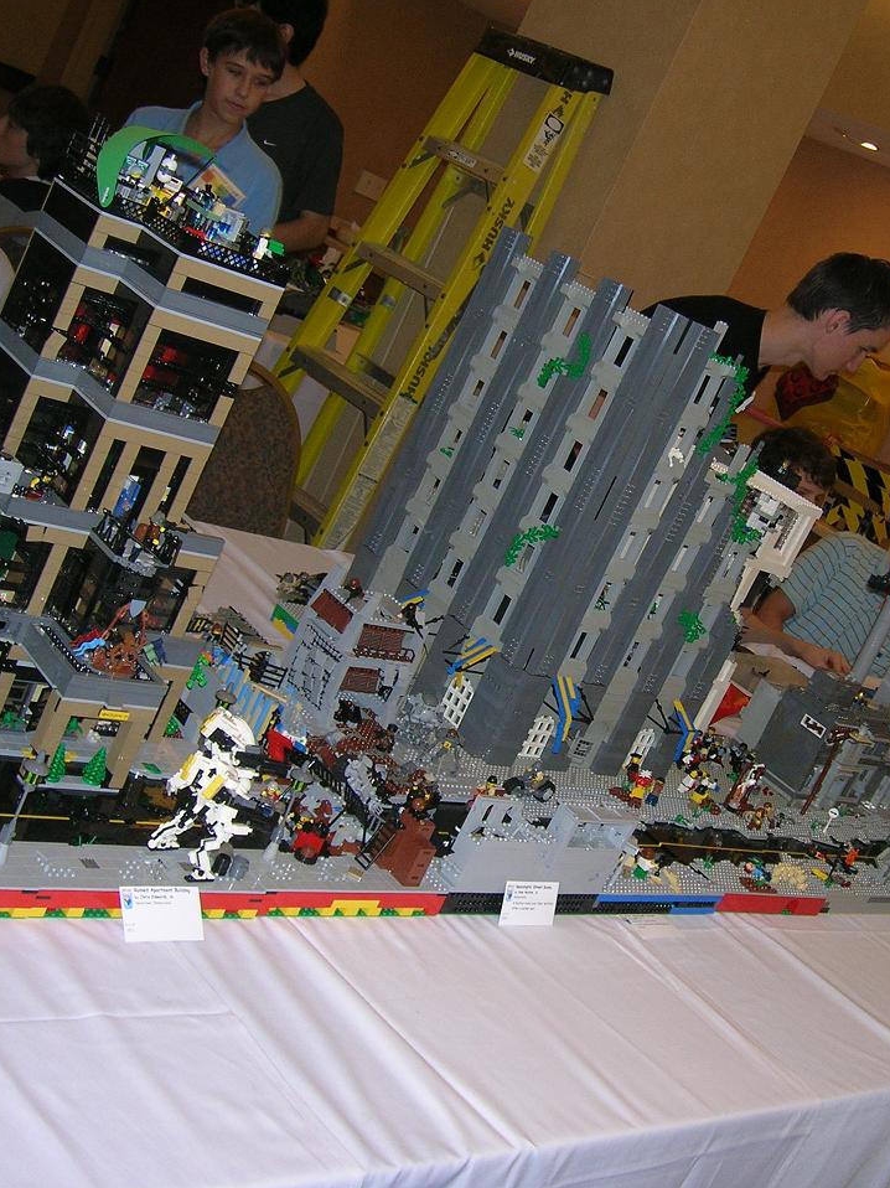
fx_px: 1578
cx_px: 594
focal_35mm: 46
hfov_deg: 31.3
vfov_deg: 41.2
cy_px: 592
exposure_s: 1/60.1
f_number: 2.9
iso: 68
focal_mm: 5.7
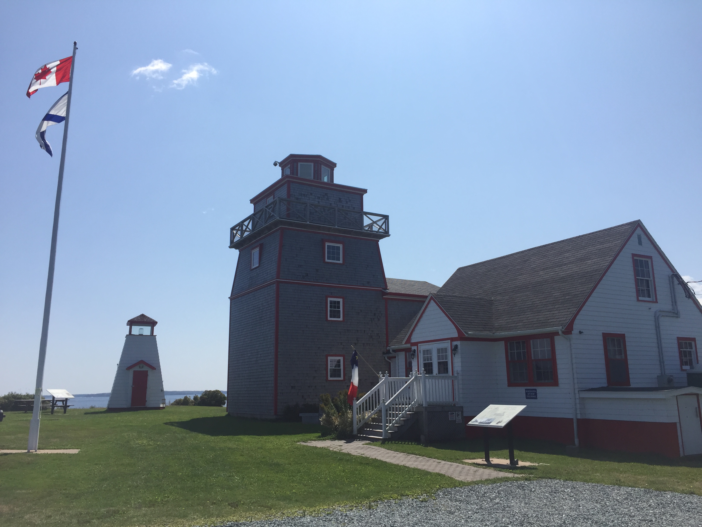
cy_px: 264
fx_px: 588
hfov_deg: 61.7
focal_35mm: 29
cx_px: 351
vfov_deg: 48.2
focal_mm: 4.15
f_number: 2.2
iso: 32
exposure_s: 1/2825
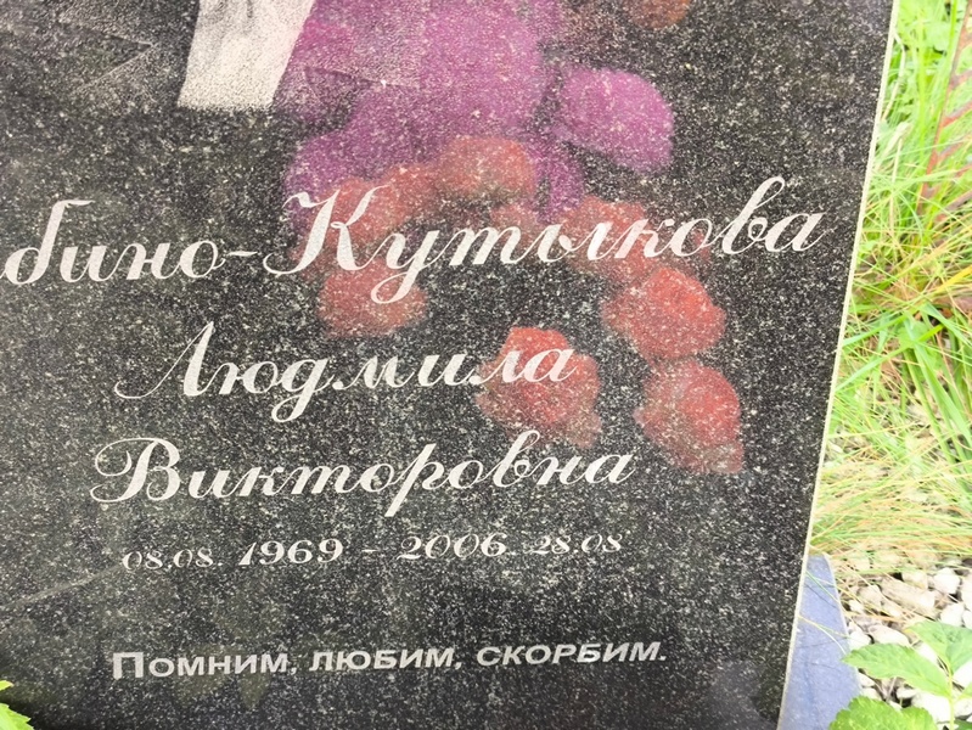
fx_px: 1405
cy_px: 365
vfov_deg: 29.1
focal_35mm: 50
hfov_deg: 38.2
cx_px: 486
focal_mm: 4.71
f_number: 1.7
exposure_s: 1/60
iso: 100
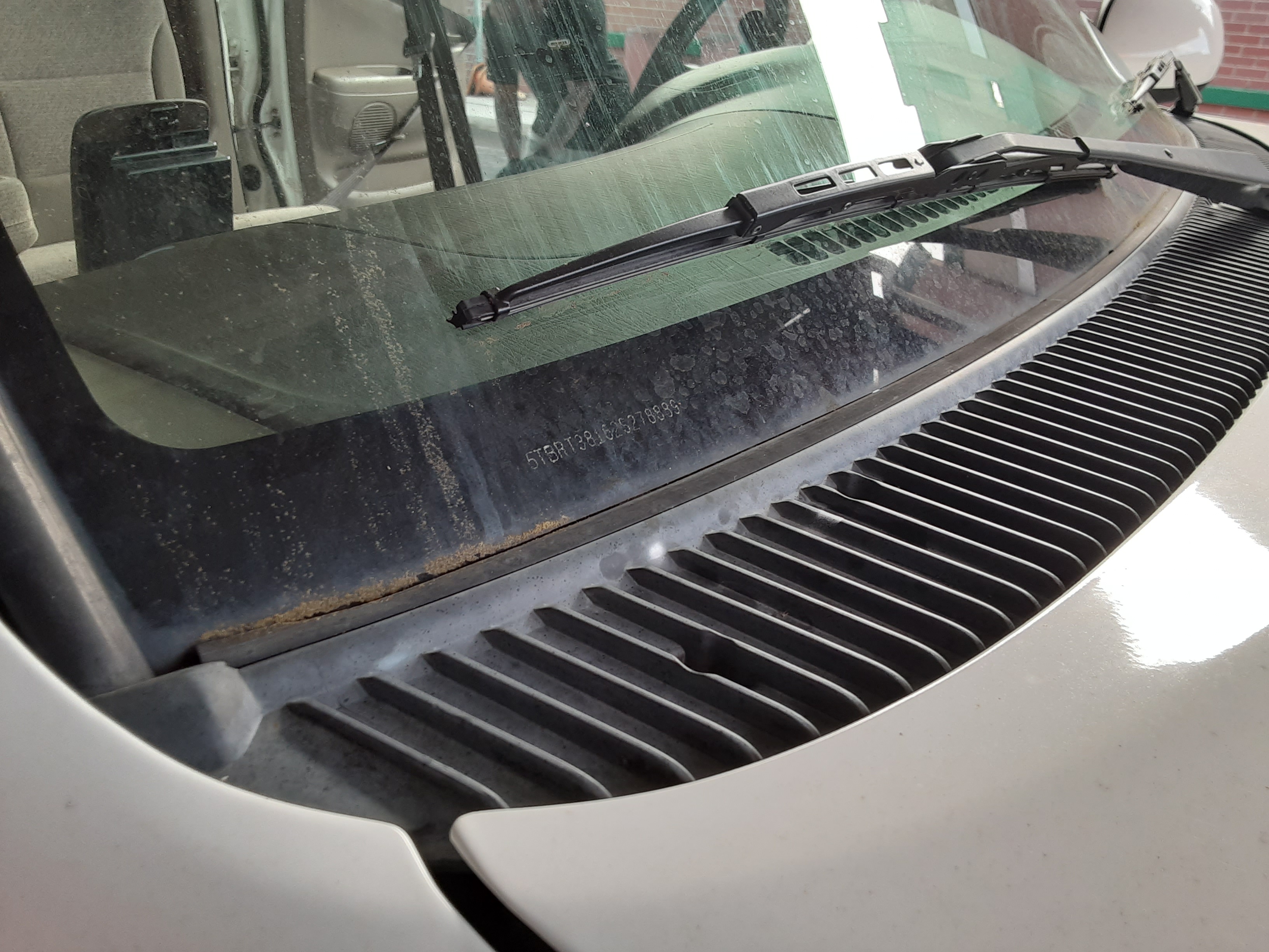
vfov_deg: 51.4
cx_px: 634
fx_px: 990
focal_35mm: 27
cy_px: 476
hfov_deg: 65.3
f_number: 1.9
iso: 40
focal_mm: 2.91
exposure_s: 1/60
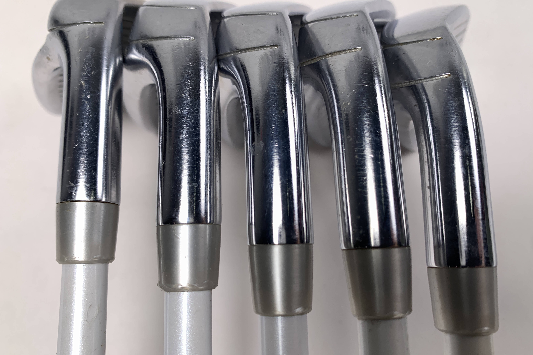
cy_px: 172
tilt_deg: -69.3
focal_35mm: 28
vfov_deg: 46.4
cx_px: 266
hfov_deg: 65.5
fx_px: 415
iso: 25
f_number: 1.8
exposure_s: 1/176
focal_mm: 4.25
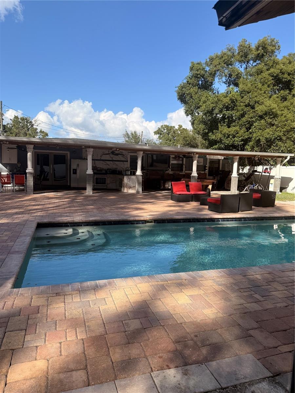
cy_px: 196
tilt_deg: -4.4
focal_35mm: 24
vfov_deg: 71.6
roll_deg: -1.9
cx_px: 148
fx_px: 273
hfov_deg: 56.8
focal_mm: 6.76
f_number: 1.78
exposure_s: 1/3279
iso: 80
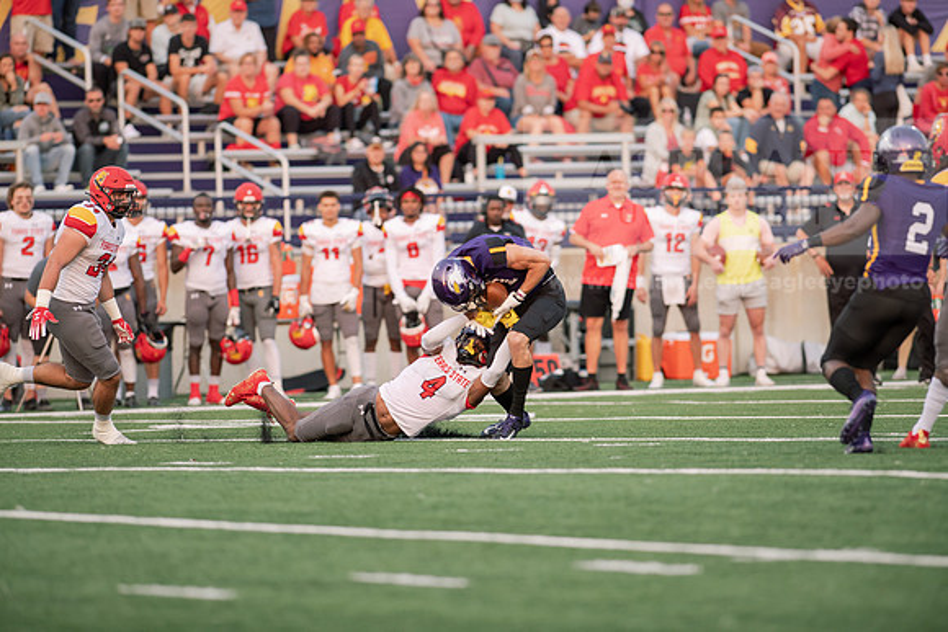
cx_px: 474
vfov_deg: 4.6
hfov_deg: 6.9
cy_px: 316
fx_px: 7901
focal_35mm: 300
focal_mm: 300
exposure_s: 1/1000
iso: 800
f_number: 3.5
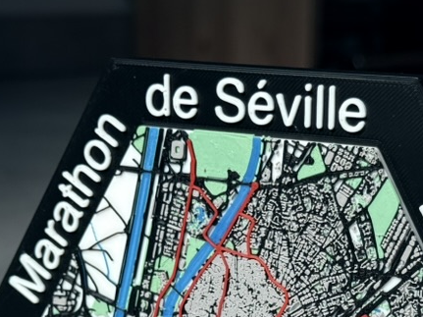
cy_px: 336
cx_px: 301
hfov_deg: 17.2
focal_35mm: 114
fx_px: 1393
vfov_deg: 12.8
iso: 80
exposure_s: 1/1185
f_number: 1.78
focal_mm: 6.76
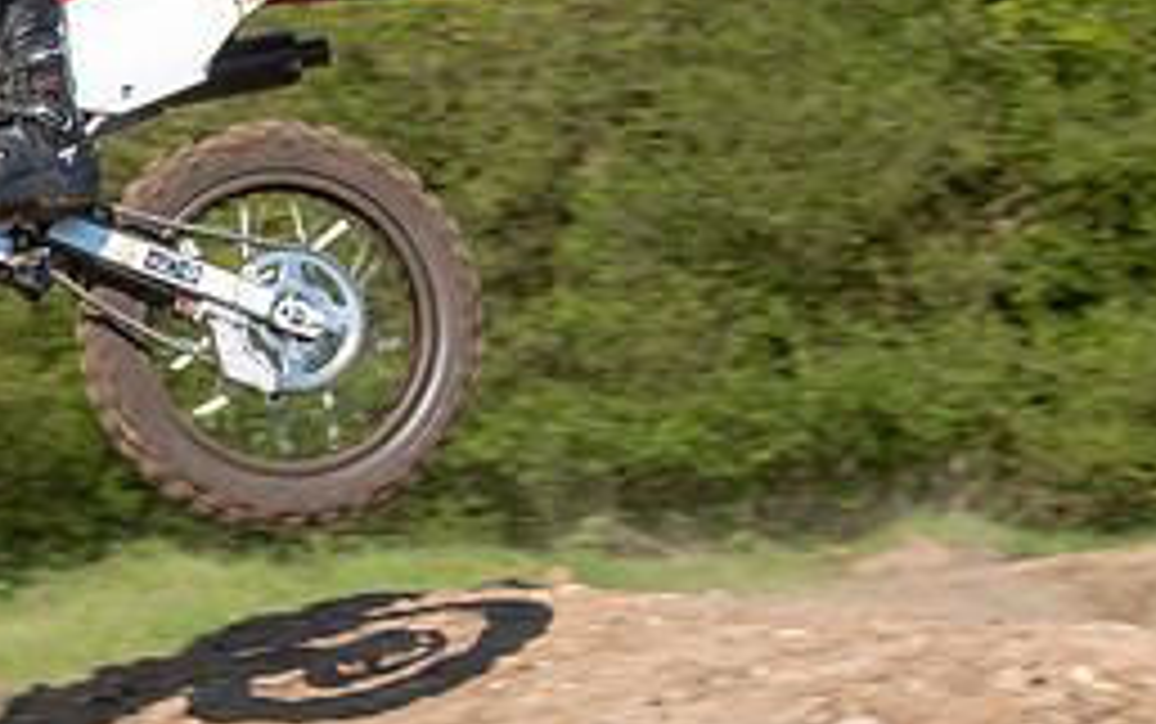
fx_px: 9804
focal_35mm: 311
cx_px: -264
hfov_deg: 6.7
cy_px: 59
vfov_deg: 4.2
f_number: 8
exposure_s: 1/320
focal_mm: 86
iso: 200
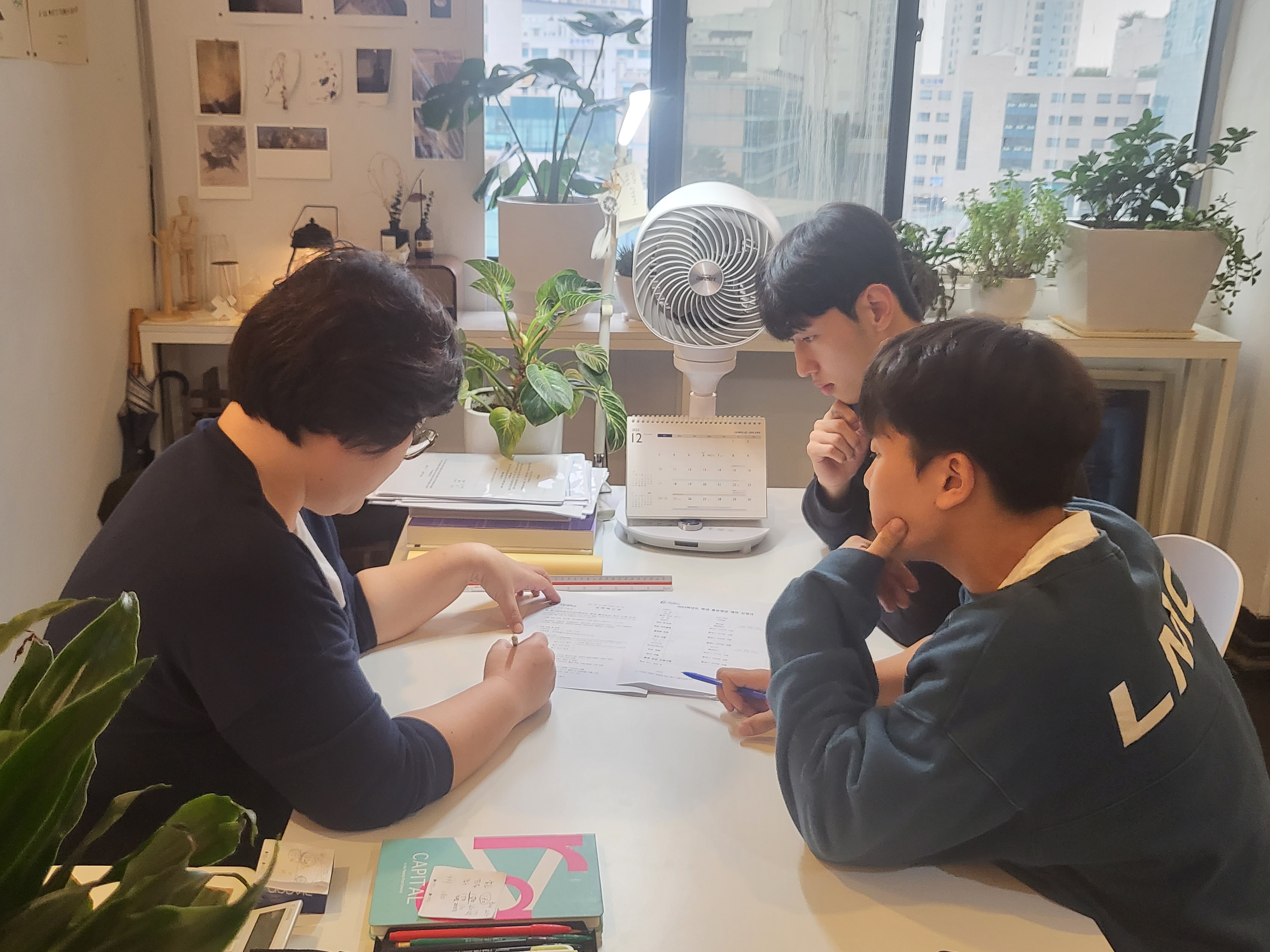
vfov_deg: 45.4
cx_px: 599
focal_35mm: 31
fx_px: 1137
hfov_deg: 58.3
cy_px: 467
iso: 320
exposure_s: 1/120
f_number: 1.8
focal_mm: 4.25
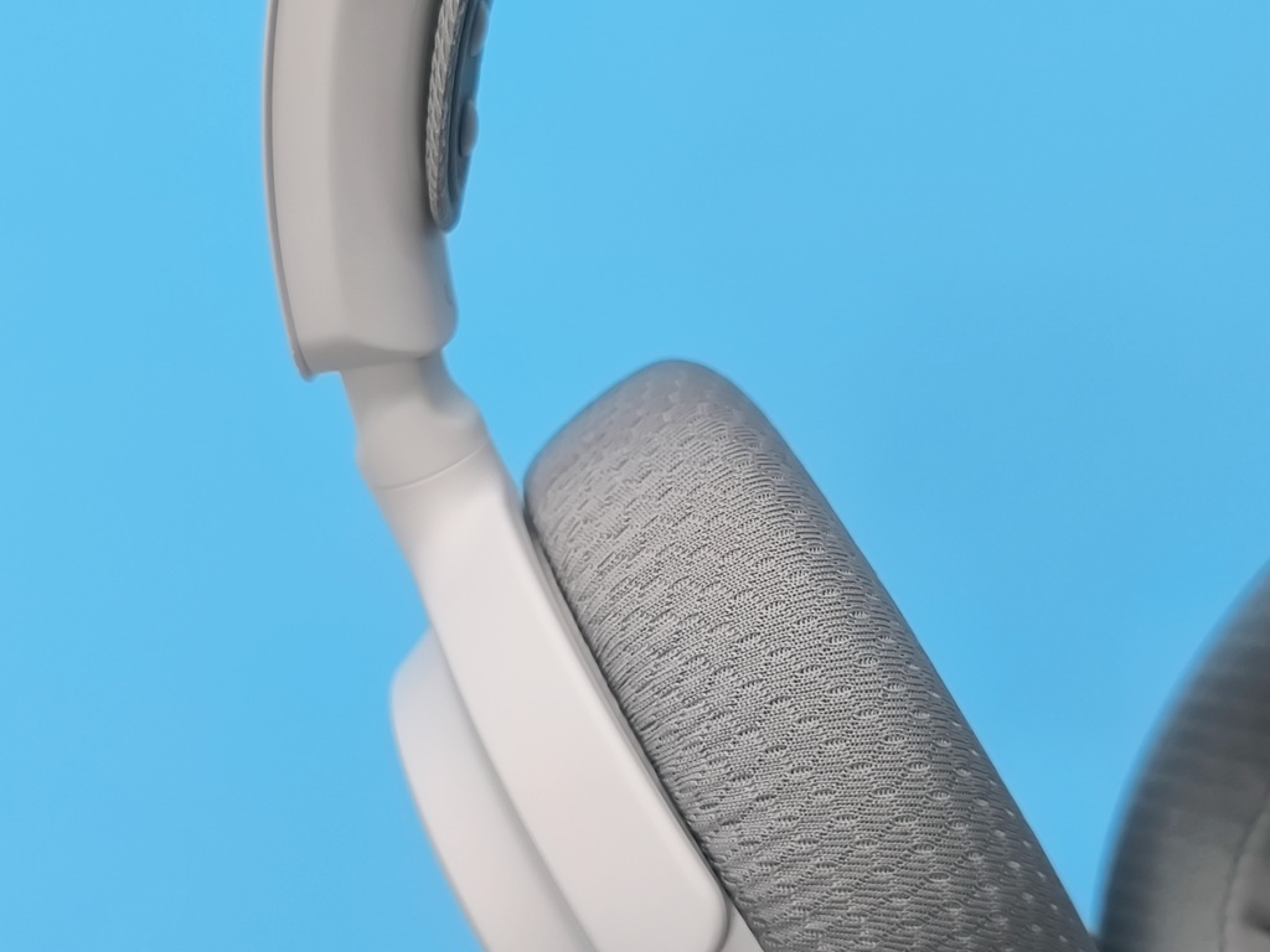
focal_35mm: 42
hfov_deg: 44.8
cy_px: 476
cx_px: 635
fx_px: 1541
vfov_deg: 34.3
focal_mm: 6.14
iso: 160
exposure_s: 1/100
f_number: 1.65
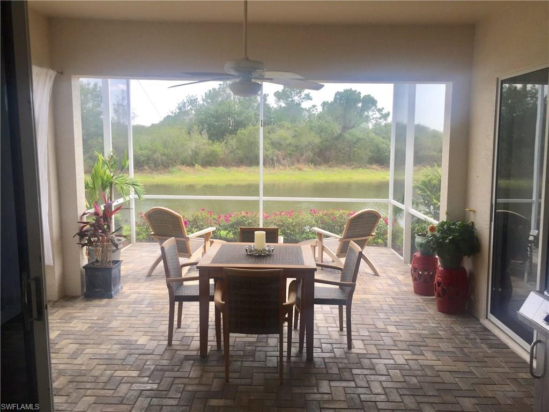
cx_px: 274
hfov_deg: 61.7
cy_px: 206
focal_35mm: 29
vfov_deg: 48.2
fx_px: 460
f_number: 2.2
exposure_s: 1/335
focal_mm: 4.15
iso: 32
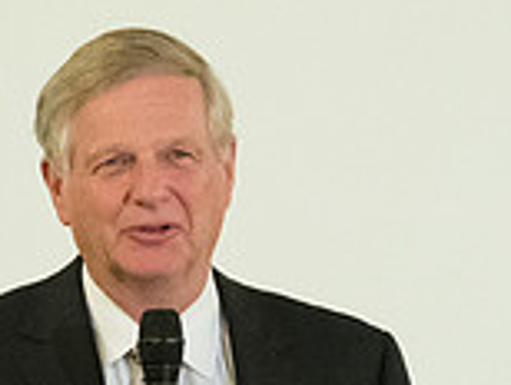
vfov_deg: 1.4
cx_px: 149
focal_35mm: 1084
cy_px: 518
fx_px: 16027
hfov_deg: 1.8
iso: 3200
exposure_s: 1/400
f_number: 4.5
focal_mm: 200
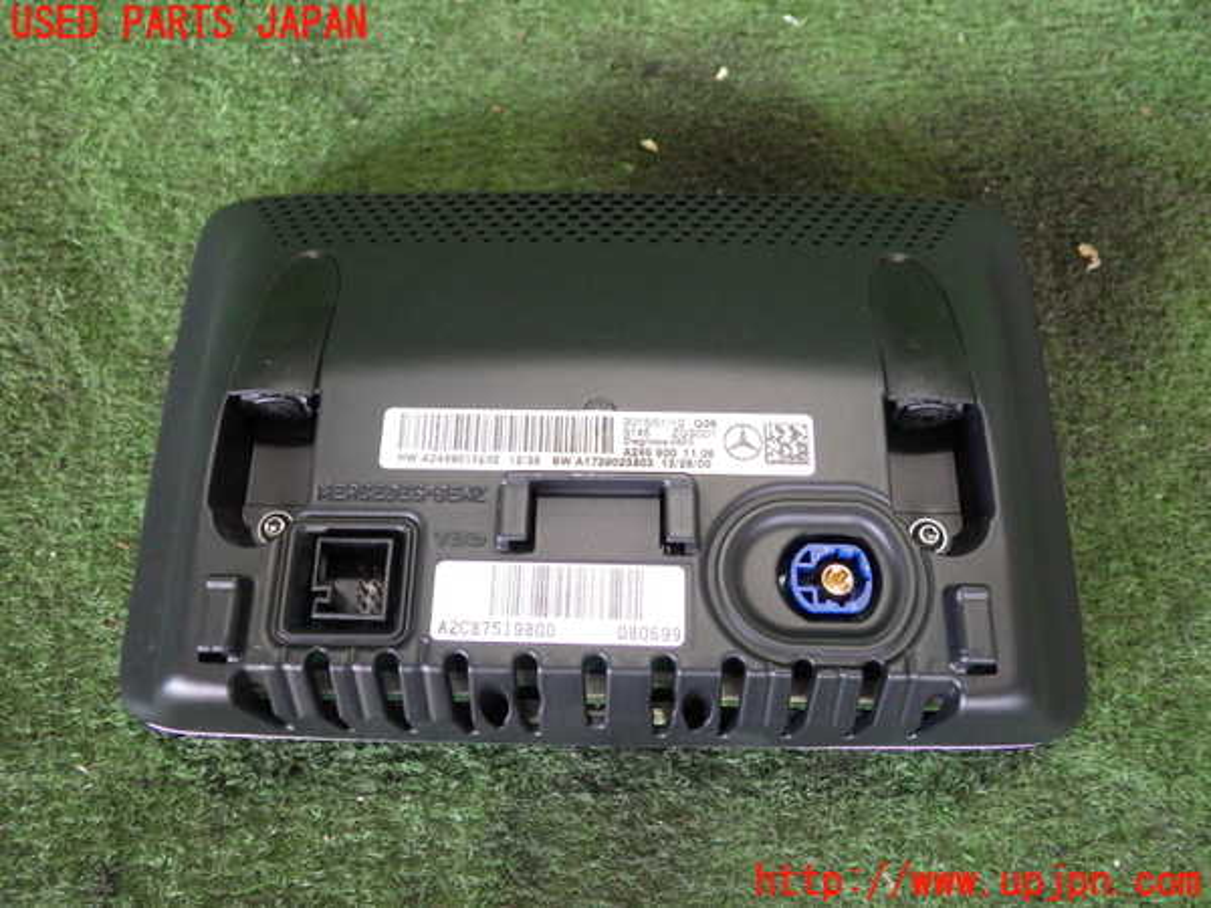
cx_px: 606
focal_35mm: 31
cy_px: 454
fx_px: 1084
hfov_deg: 58.4
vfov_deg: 45.4
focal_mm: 5.5
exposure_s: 1/50
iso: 800
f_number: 2.3
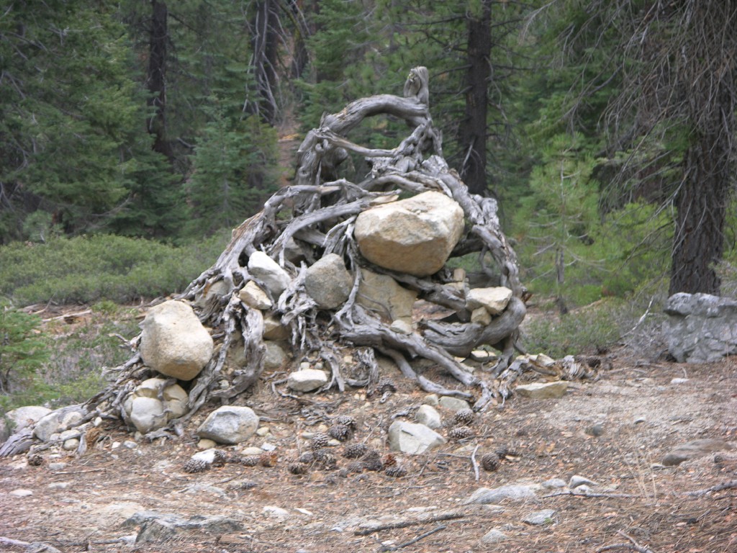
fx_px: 3407
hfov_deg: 12.3
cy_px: 276
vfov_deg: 9.3
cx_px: 368
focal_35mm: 160
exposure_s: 1/45.7
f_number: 3.9
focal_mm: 41.1
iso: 50
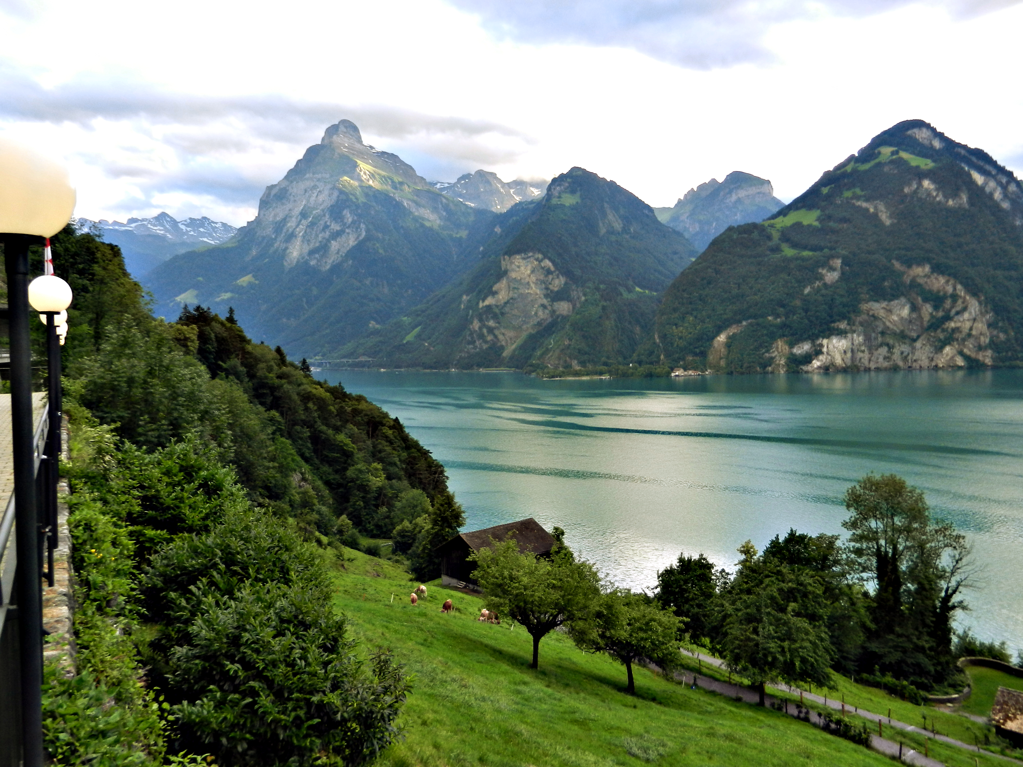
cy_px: 384
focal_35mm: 25
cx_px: 512
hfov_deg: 69.4
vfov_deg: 54.9
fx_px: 739
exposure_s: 1/200
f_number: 3.5
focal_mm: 4.5
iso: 160
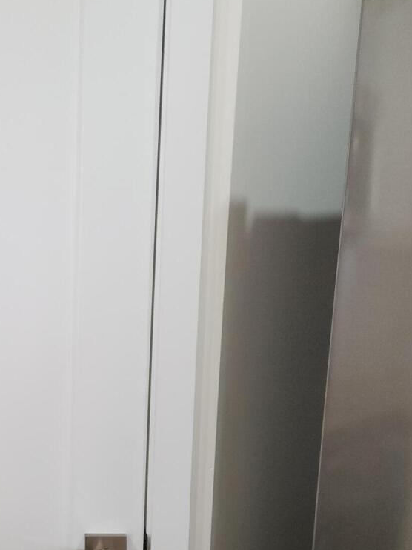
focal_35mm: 62
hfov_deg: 22.7
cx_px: -1
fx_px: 984
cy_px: 410
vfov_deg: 30.7
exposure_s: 1/60
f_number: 1.8
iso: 100
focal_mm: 5.4
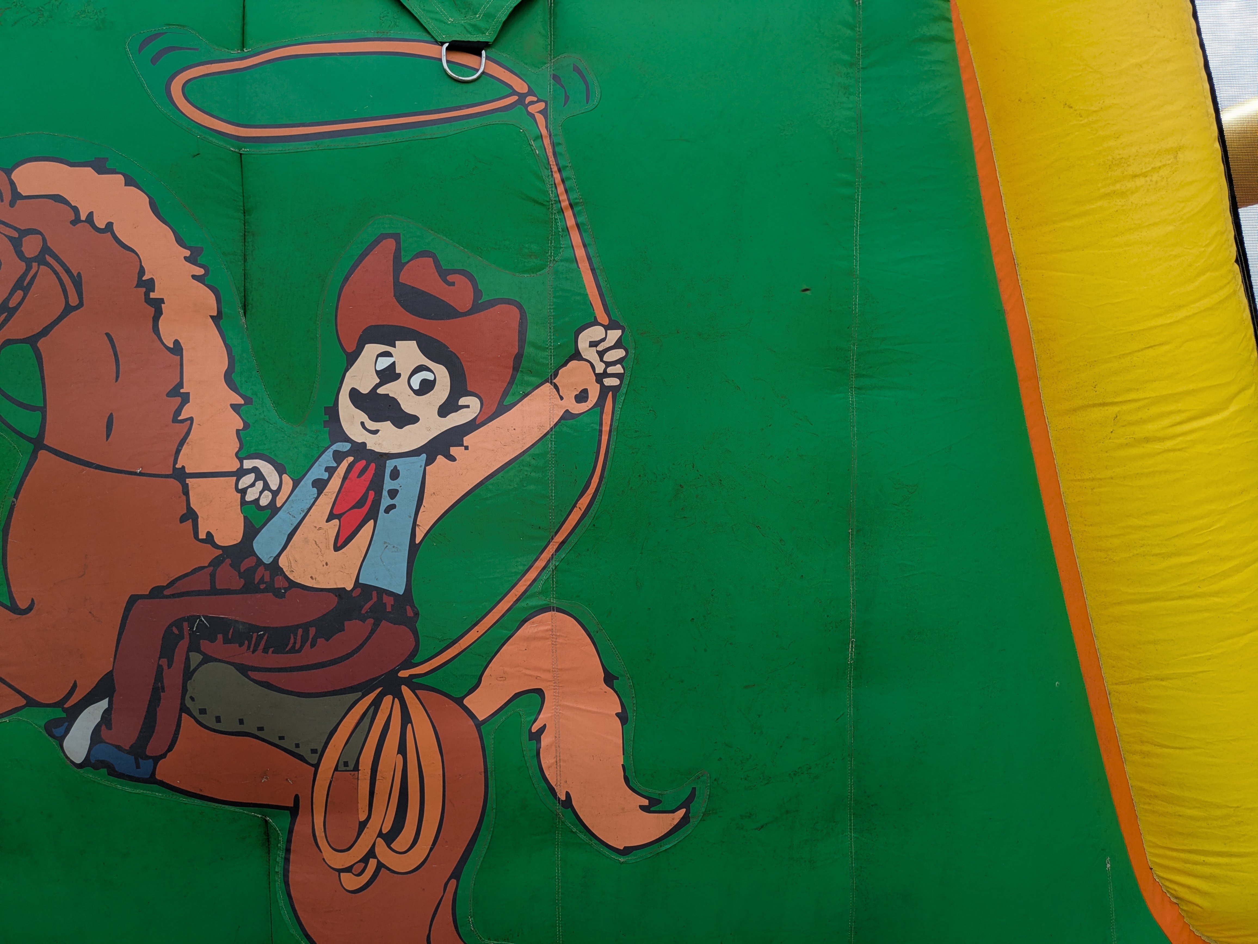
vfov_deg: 54.9
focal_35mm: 25
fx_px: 909
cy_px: 472
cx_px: 629
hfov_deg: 69.4
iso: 53
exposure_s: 1/1420
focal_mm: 5.43
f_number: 1.89
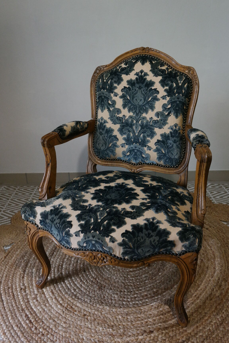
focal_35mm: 33
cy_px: 172
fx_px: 315
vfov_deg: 57.2
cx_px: 114
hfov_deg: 40.0
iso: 1600
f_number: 5.6
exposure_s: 1/30
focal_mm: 22
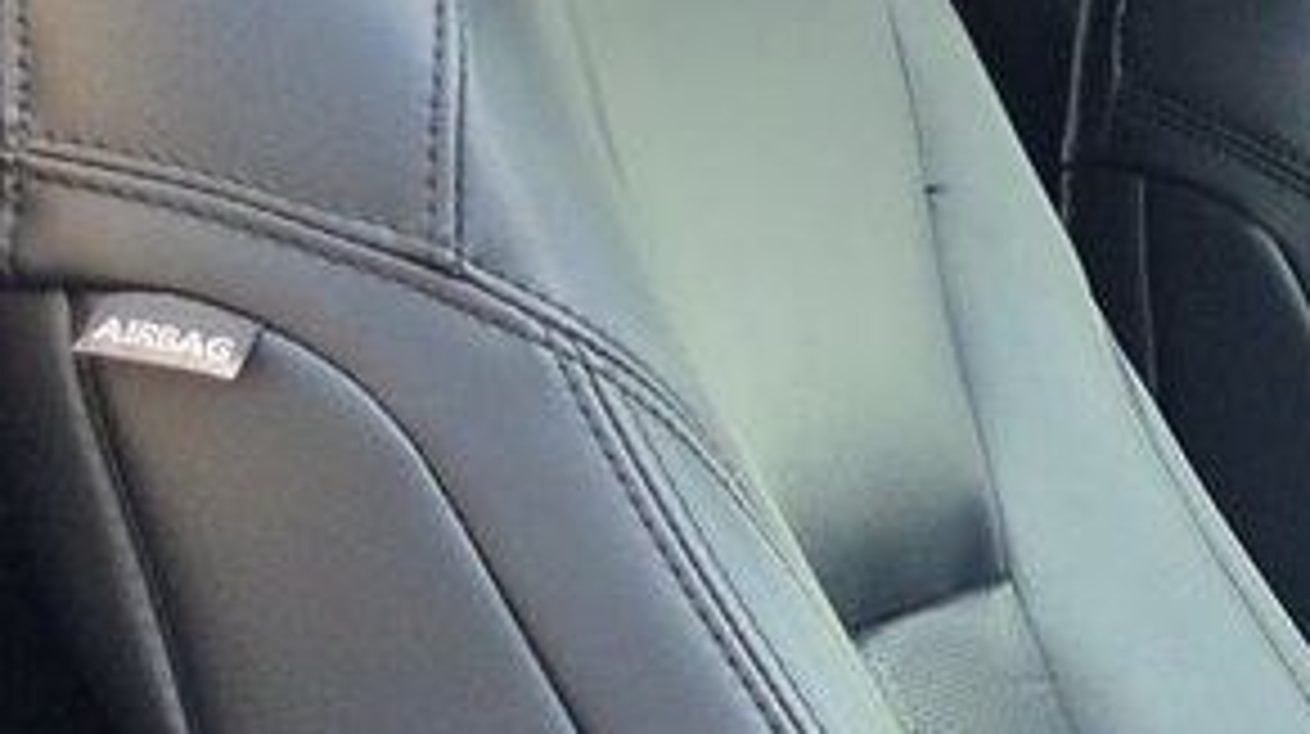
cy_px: 887
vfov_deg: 8.7
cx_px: 2269
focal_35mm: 138
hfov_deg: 14.0
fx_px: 4789
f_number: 1.4
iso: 63
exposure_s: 1/2127
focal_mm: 6.5
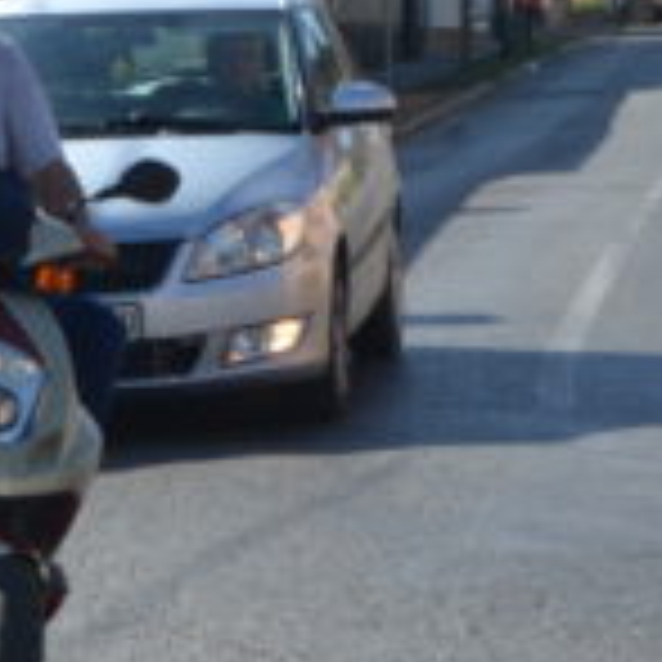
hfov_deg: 9.9
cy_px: -223
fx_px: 3765
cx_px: 860
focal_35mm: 174
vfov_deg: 9.8
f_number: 10
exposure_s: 1/125
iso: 100
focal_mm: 26
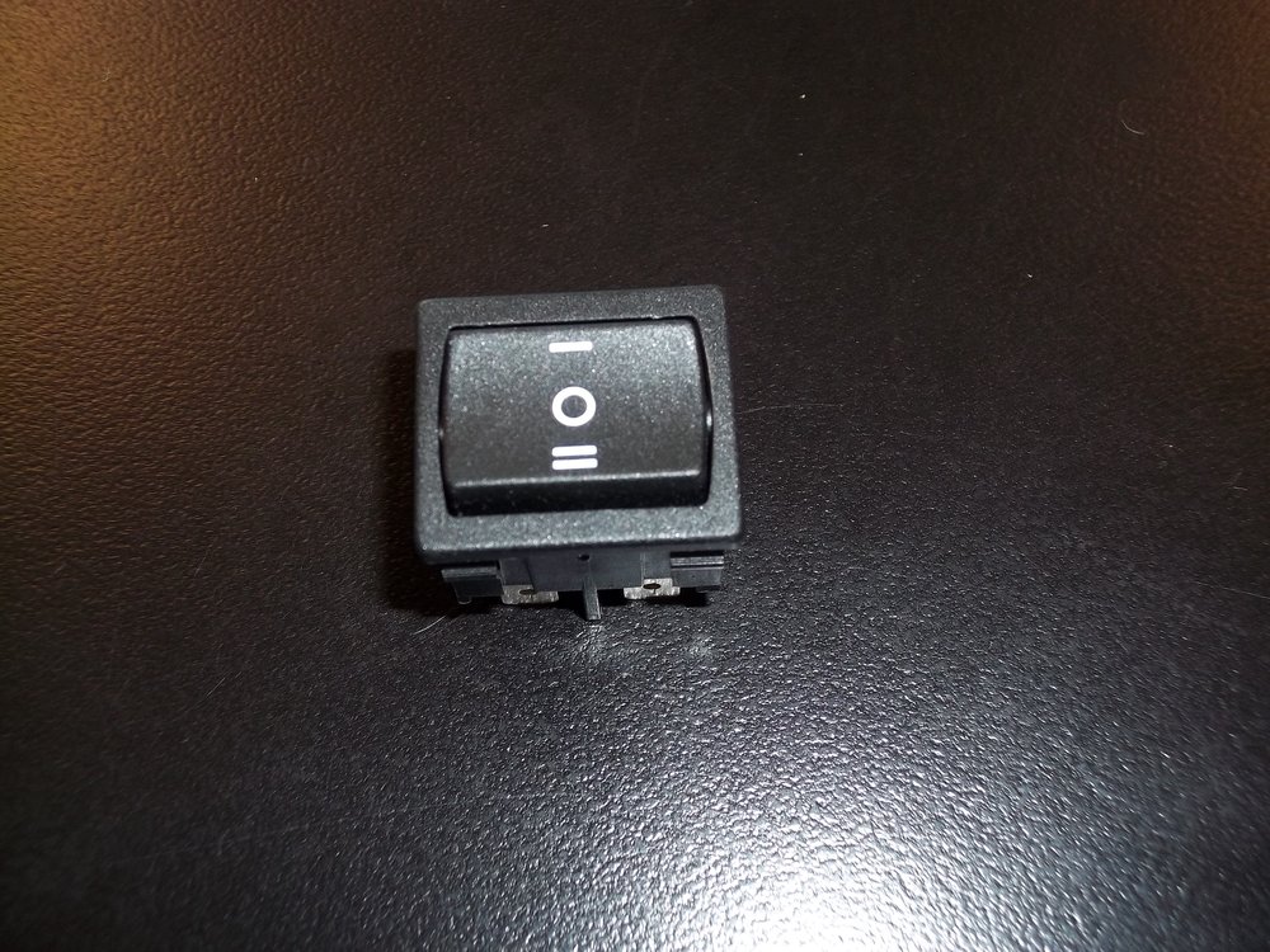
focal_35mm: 50
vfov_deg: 29.1
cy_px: 476
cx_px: 635
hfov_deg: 38.2
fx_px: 1834
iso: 80
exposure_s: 1/40
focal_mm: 8.8
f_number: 3.6
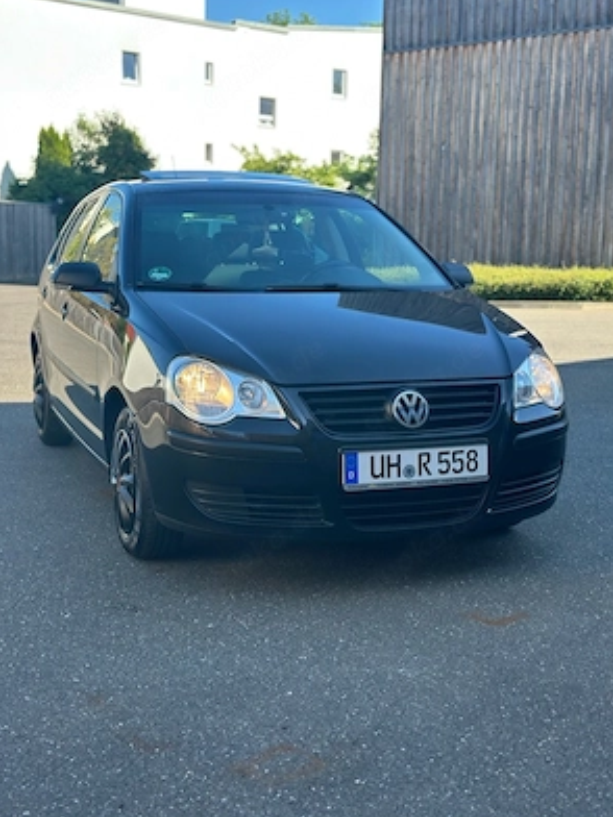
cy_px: 408
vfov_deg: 38.9
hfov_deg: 29.7
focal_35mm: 49
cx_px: 309
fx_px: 1157
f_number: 1.78
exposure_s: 1/927
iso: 80
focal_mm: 6.86
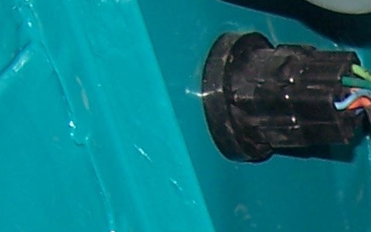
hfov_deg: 9.1
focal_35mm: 213
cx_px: 796
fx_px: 2153
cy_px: 564
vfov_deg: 5.9
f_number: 2.8
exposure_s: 1/60
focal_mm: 6.3
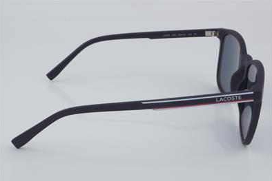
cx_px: 137
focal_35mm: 69
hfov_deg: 29.4
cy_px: 91
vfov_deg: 19.9
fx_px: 518
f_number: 32
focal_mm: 45
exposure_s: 1/4
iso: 100
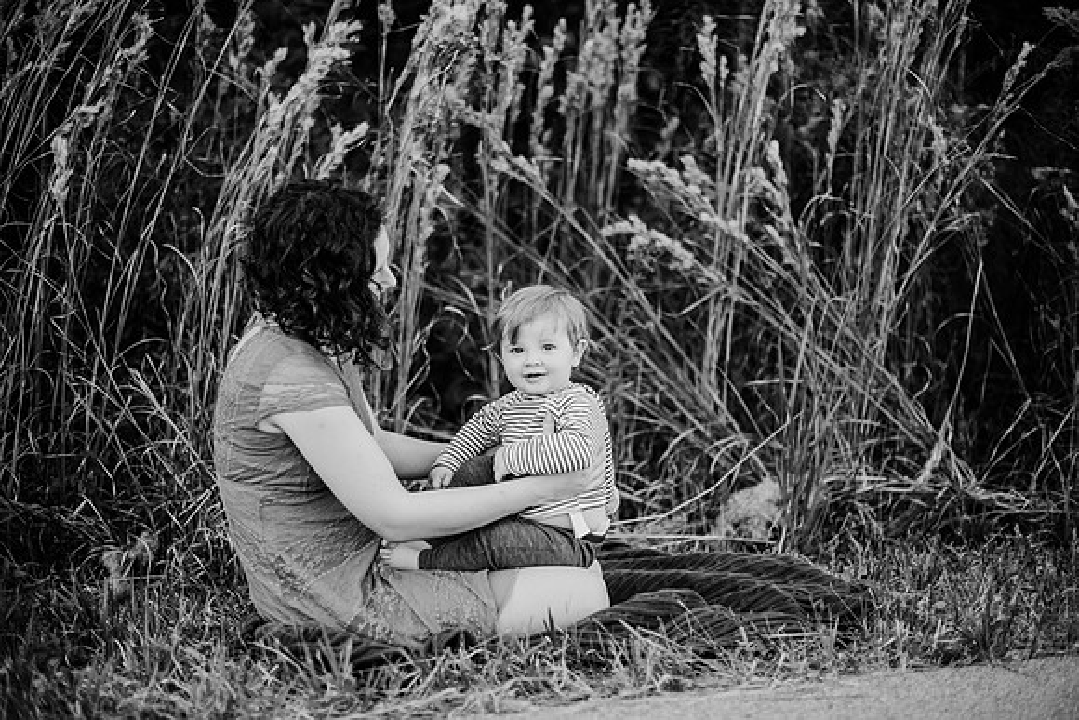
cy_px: 360
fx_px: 1499
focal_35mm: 50
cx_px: 540
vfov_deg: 27.0
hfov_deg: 39.6
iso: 200
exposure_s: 1/800
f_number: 1.8
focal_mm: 50
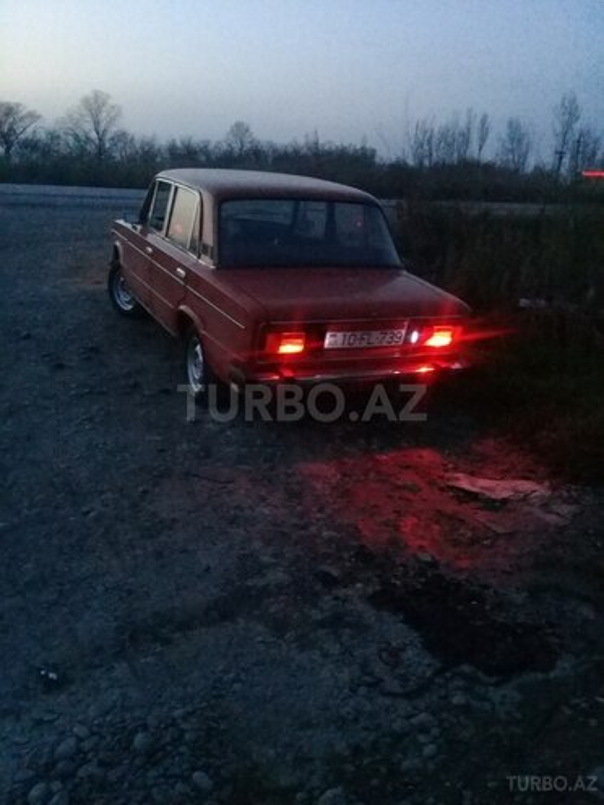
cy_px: 402
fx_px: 721
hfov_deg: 45.4
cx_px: 302
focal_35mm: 31
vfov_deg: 58.4
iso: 640
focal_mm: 3.3
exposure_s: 1/17
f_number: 2.2
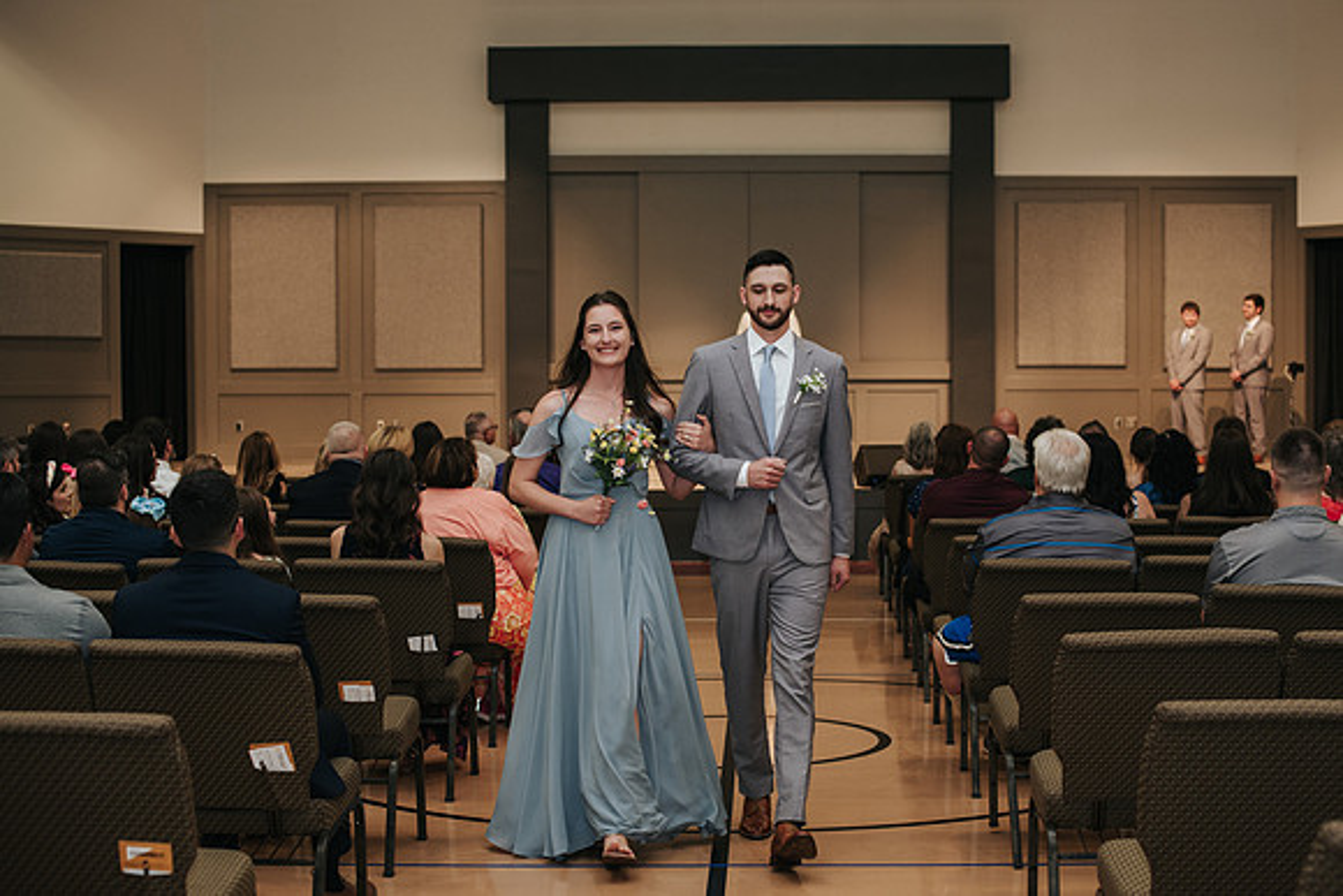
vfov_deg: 24.5
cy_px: 441
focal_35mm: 55
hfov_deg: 36.0
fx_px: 2064
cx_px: 722
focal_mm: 50
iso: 1000
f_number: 3.2
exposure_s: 1/200
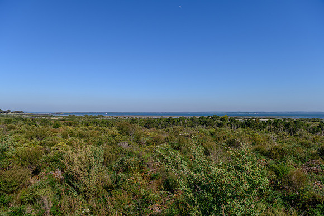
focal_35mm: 24
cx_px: 162
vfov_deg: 53.2
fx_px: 216
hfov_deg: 73.7
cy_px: 108
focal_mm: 24
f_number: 5.6
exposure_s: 1/500
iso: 64
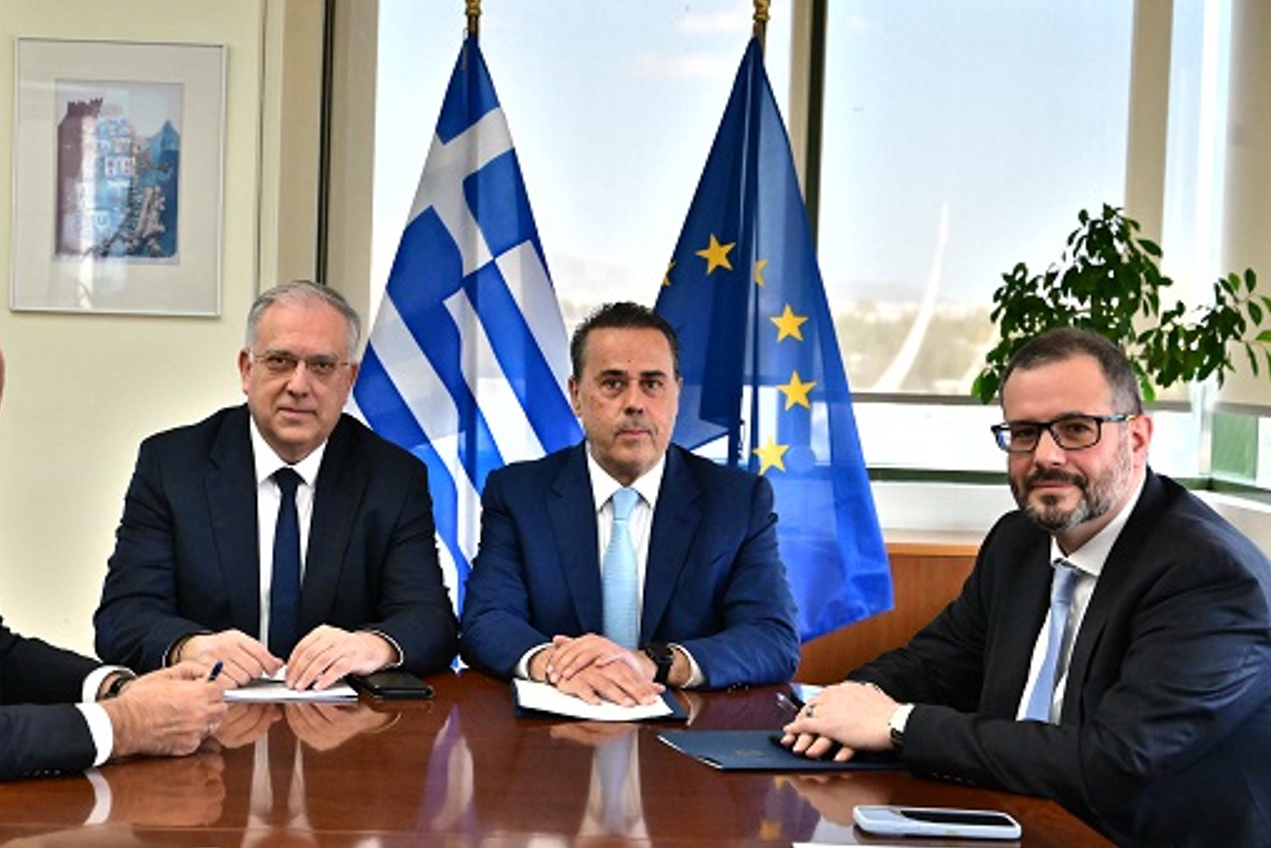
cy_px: 421
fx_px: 2154
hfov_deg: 32.8
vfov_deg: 22.3
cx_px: 503
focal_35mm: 61
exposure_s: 1/500
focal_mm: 50
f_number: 5
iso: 8000
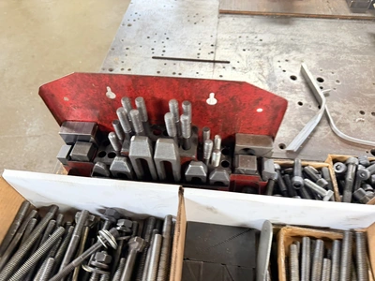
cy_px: 140
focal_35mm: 24
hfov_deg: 71.6
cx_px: 188
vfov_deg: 56.8
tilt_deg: -54.8
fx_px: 260
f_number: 1.78
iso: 200
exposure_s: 1/60
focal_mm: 6.76
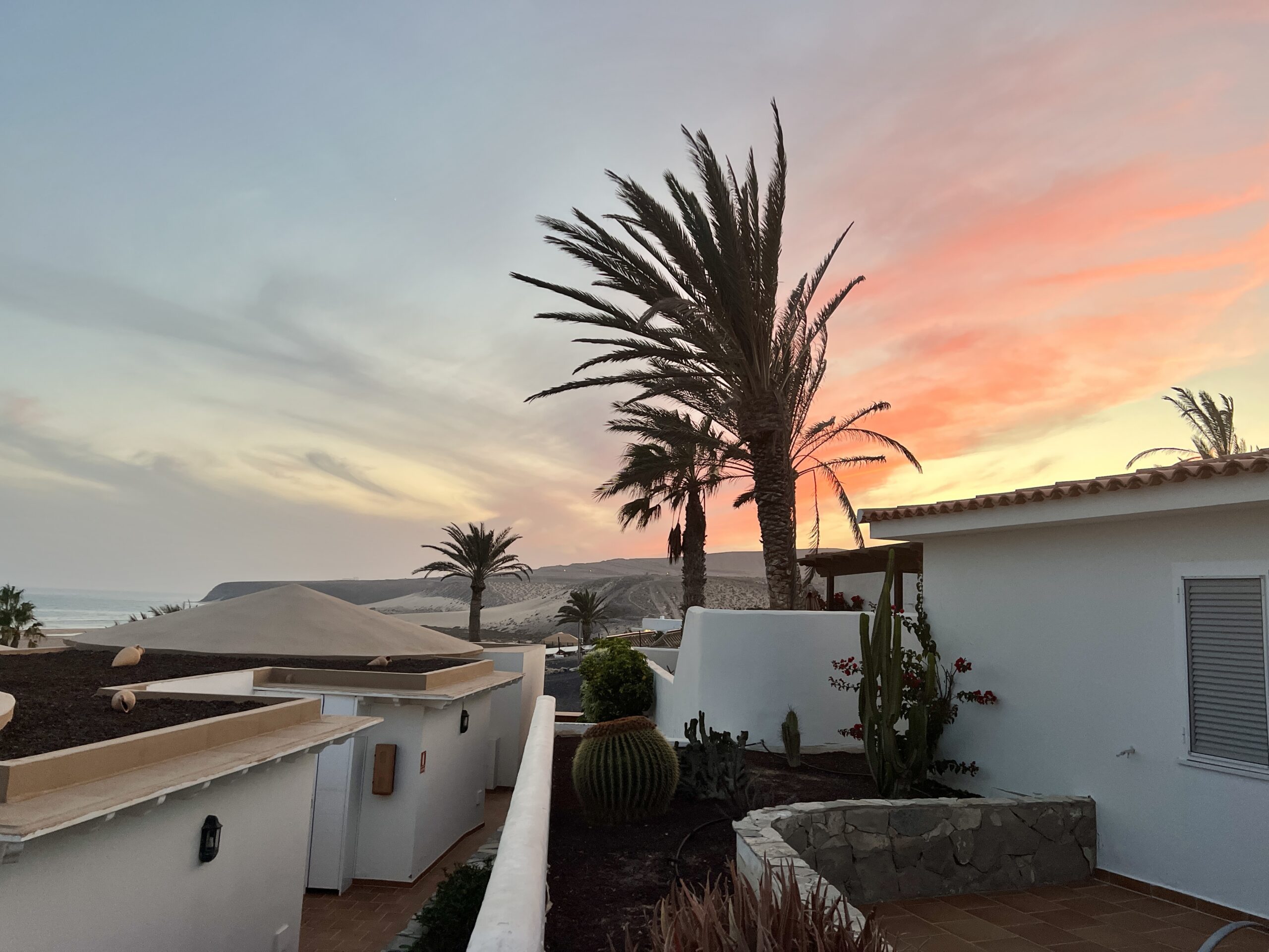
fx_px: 953
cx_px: 634
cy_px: 476
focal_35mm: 26
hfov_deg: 67.3
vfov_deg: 53.1
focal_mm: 5.7
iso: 125
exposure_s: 1/105
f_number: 1.5
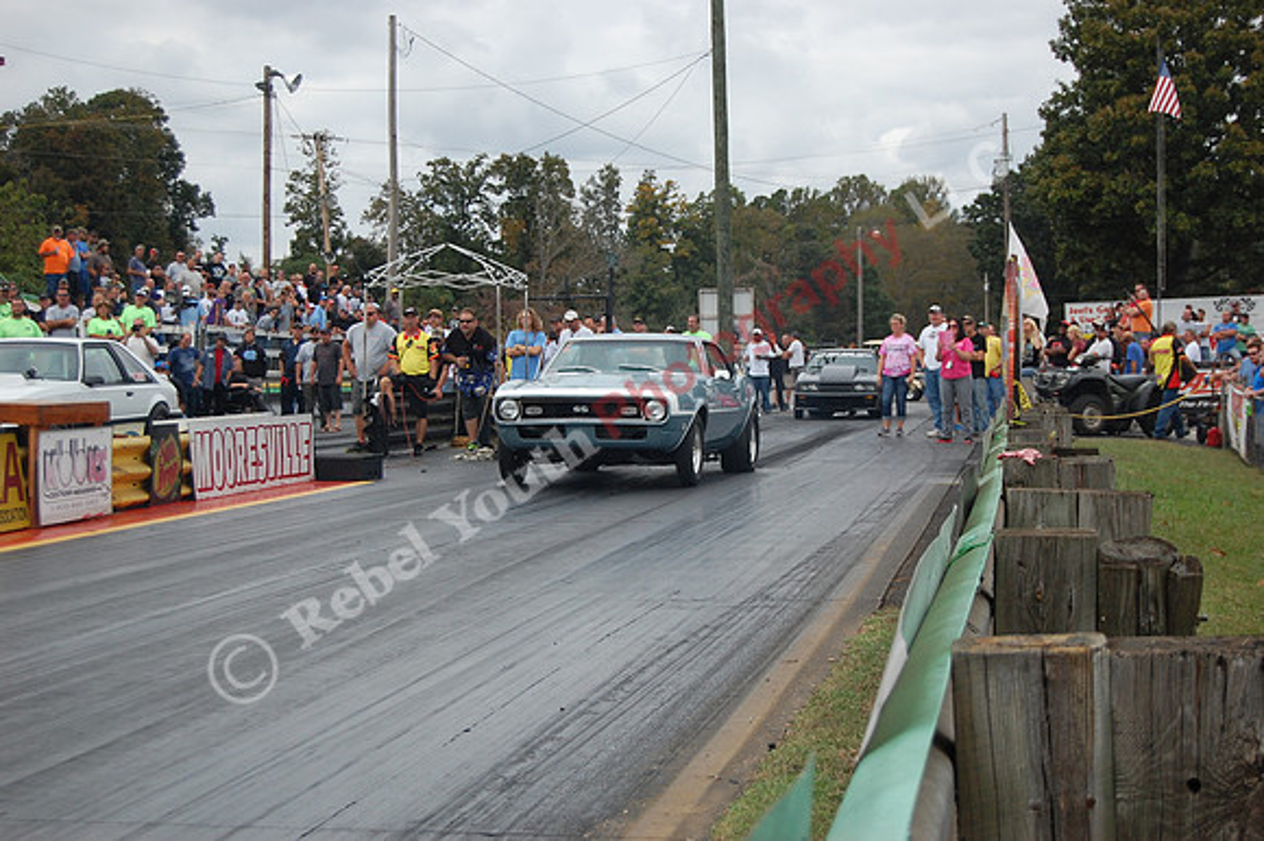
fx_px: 2369
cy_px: 420
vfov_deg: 20.1
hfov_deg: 29.9
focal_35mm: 68
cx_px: 632
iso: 400
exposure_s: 1/1000
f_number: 5.3
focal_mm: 45
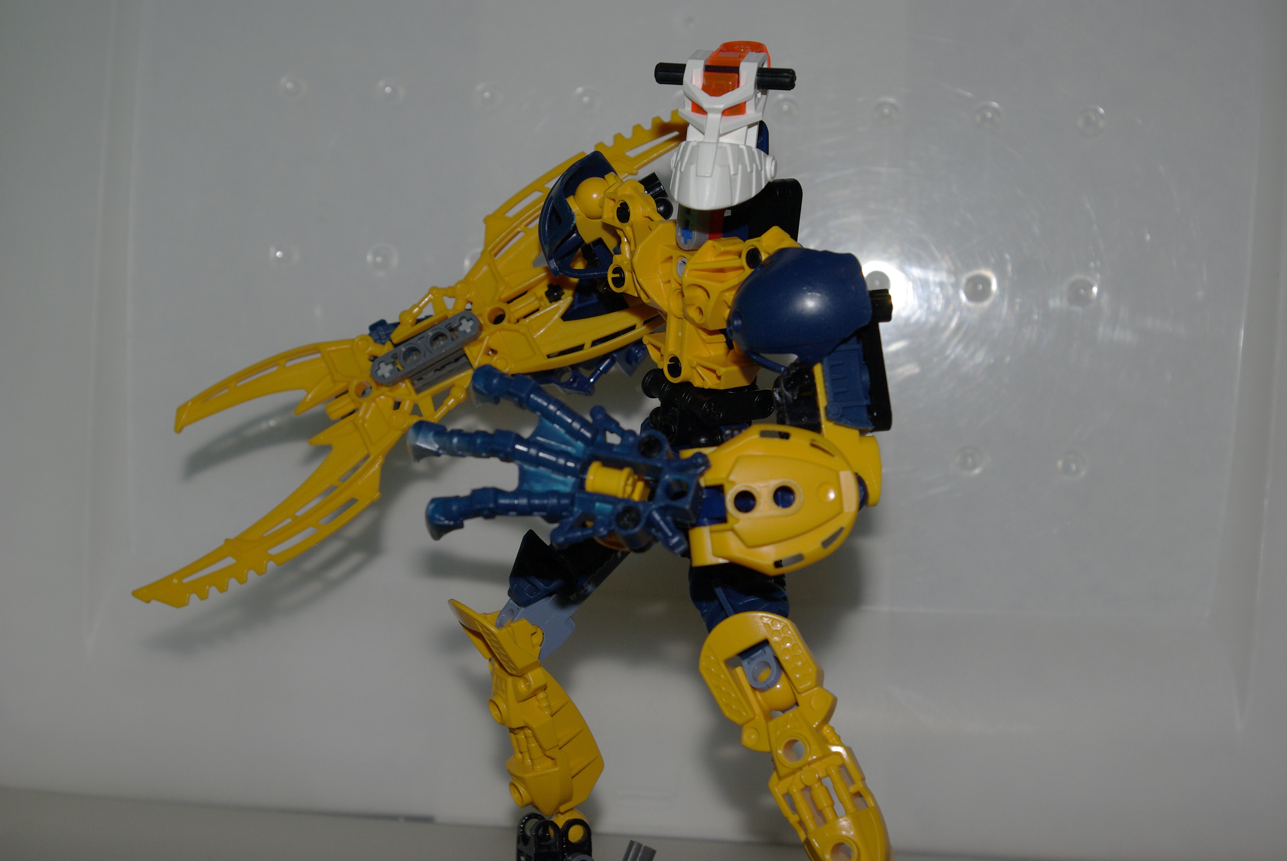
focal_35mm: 57
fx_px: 2040
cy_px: 430
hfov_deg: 35.0
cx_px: 644
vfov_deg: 23.8
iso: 400
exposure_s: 1/60
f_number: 8
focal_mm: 38
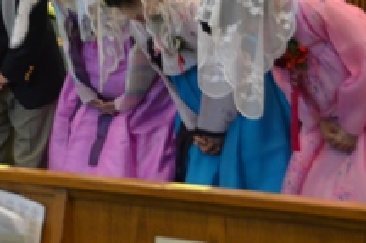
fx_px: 1897
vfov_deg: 7.2
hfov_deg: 11.0
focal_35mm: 187
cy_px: -80
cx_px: 100
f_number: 4.5
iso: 900
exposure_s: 1/30
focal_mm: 42
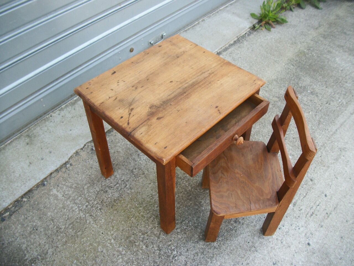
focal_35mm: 32
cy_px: 133
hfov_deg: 56.8
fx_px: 327
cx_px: 177
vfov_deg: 44.2
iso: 80
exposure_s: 1/160
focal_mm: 5.7
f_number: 2.9
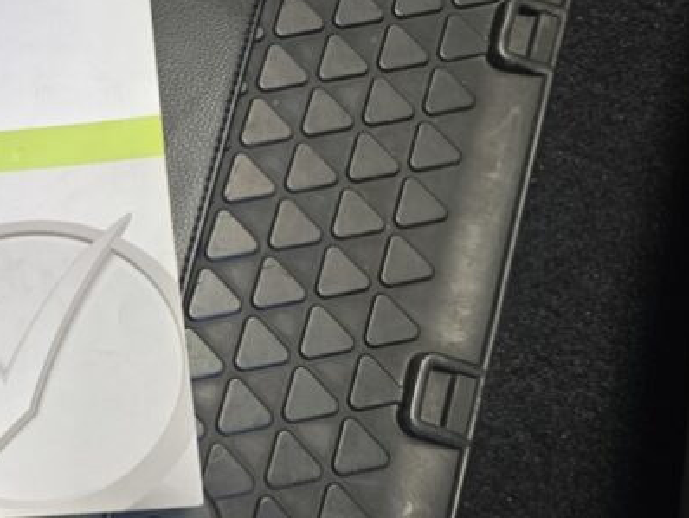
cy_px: 204
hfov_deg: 37.9
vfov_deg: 31.4
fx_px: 916
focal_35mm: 46
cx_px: 43
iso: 250
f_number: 1.7
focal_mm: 6.3
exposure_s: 1/180
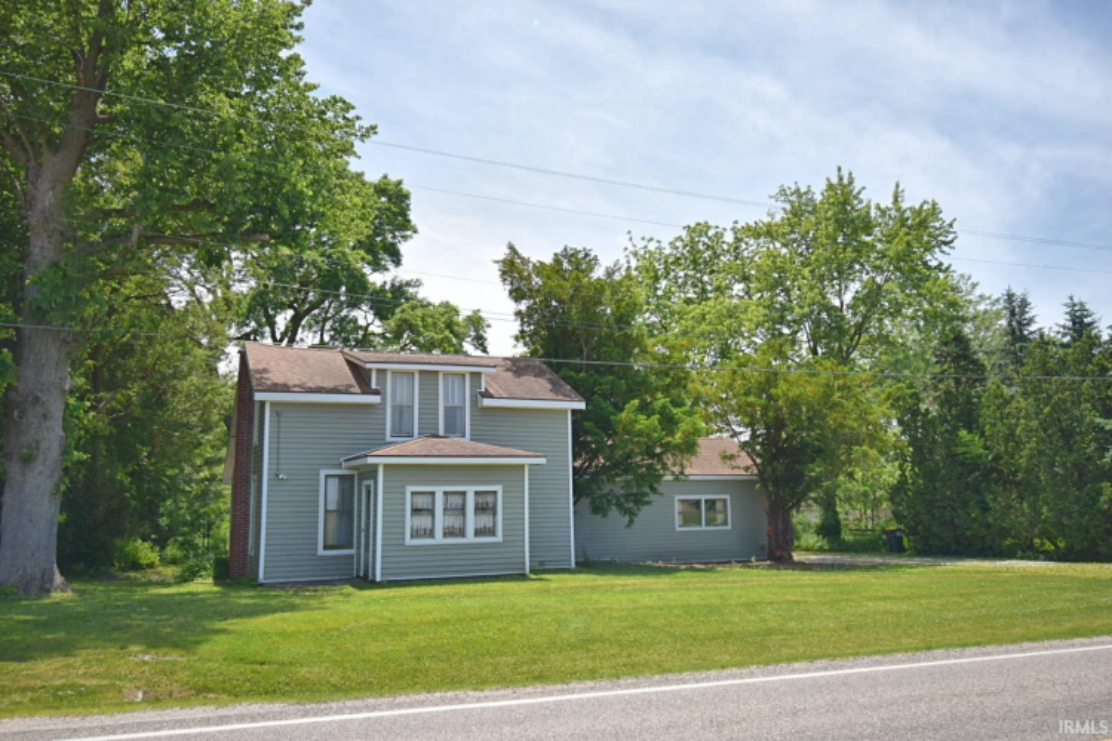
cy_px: 370
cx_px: 556
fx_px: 927
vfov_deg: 43.6
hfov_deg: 61.9
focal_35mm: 30
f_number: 5.6
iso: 200
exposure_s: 1/640
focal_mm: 20
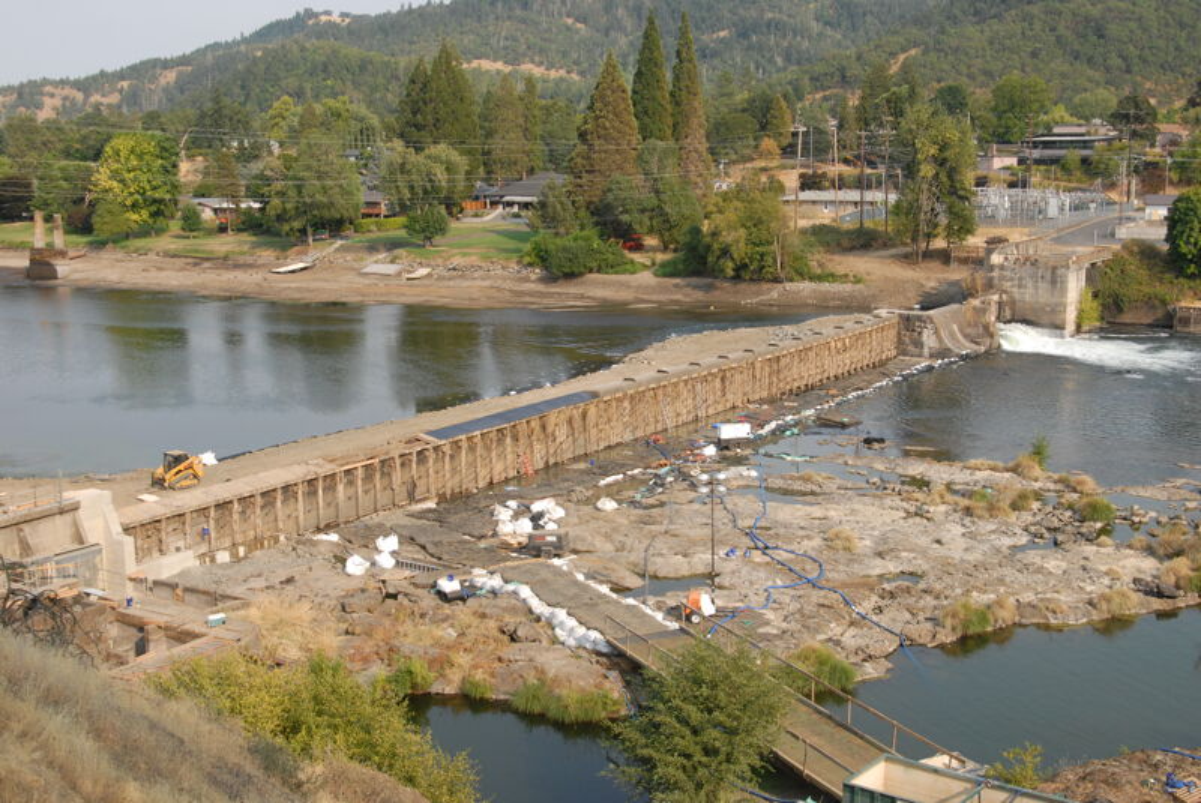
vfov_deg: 32.0
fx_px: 1402
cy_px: 402
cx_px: 600
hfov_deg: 46.4
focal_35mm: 42
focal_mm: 28
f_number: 11
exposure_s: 1/160
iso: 250
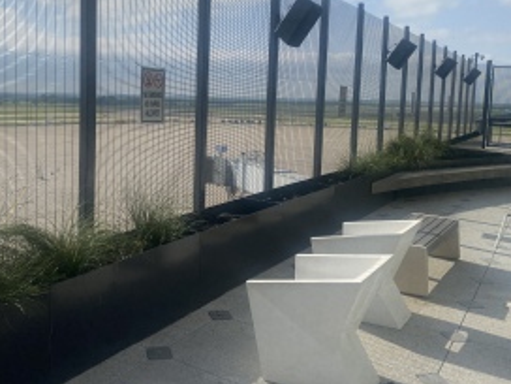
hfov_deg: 52.1
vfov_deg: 40.4
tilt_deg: -5.6
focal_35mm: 35
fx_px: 517
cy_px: 145
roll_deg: -2.0
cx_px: 194
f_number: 1.8
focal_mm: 4.25
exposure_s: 1/4444
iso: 32
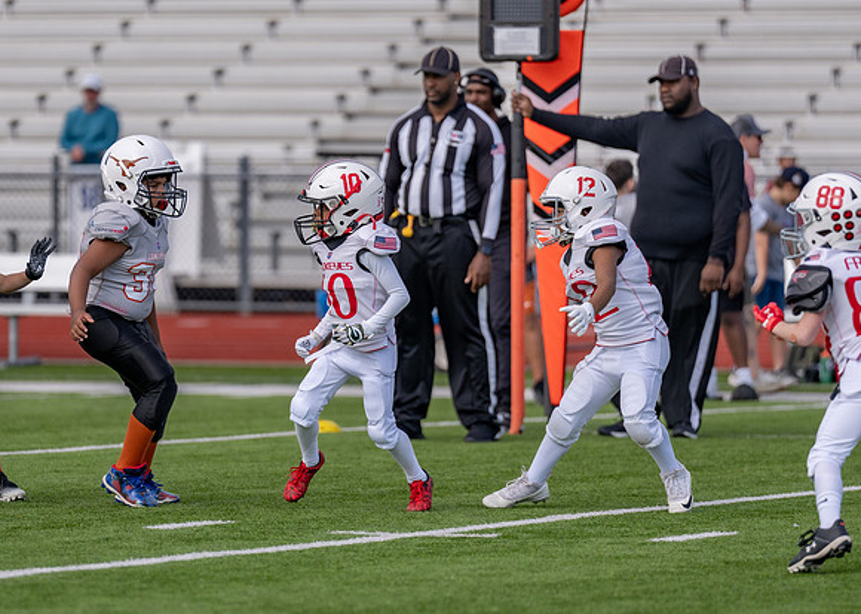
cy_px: 296
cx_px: 286
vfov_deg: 4.6
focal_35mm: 311
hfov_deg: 6.5
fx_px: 7613
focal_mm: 200
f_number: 2.8
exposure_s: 1/3200
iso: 160
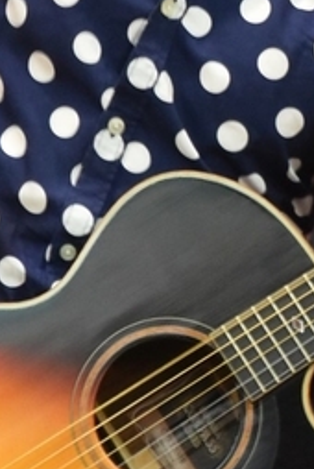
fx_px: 9250
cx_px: 157
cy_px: -307
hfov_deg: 1.9
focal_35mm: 709
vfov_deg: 2.9
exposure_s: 1/60
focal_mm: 100
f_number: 5.6
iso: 1400
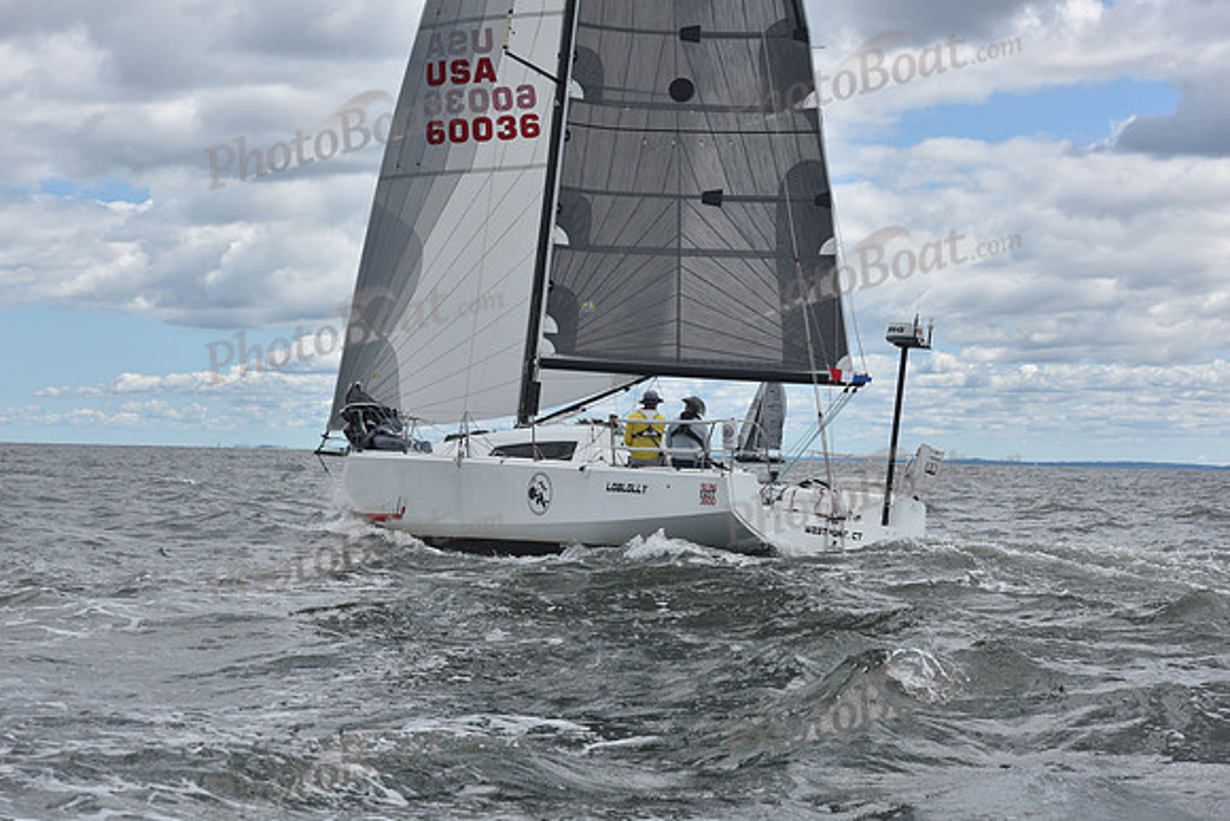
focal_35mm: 82
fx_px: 2802
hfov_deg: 24.8
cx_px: 615
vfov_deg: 16.7
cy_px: 410
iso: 250
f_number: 10
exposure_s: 1/800
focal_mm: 82
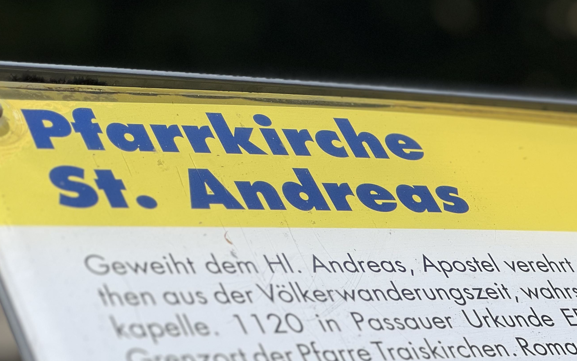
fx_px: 1997
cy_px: 132
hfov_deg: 16.4
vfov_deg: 10.3
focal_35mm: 127
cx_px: 329
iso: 32
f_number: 2.8
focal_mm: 9
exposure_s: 1/1263
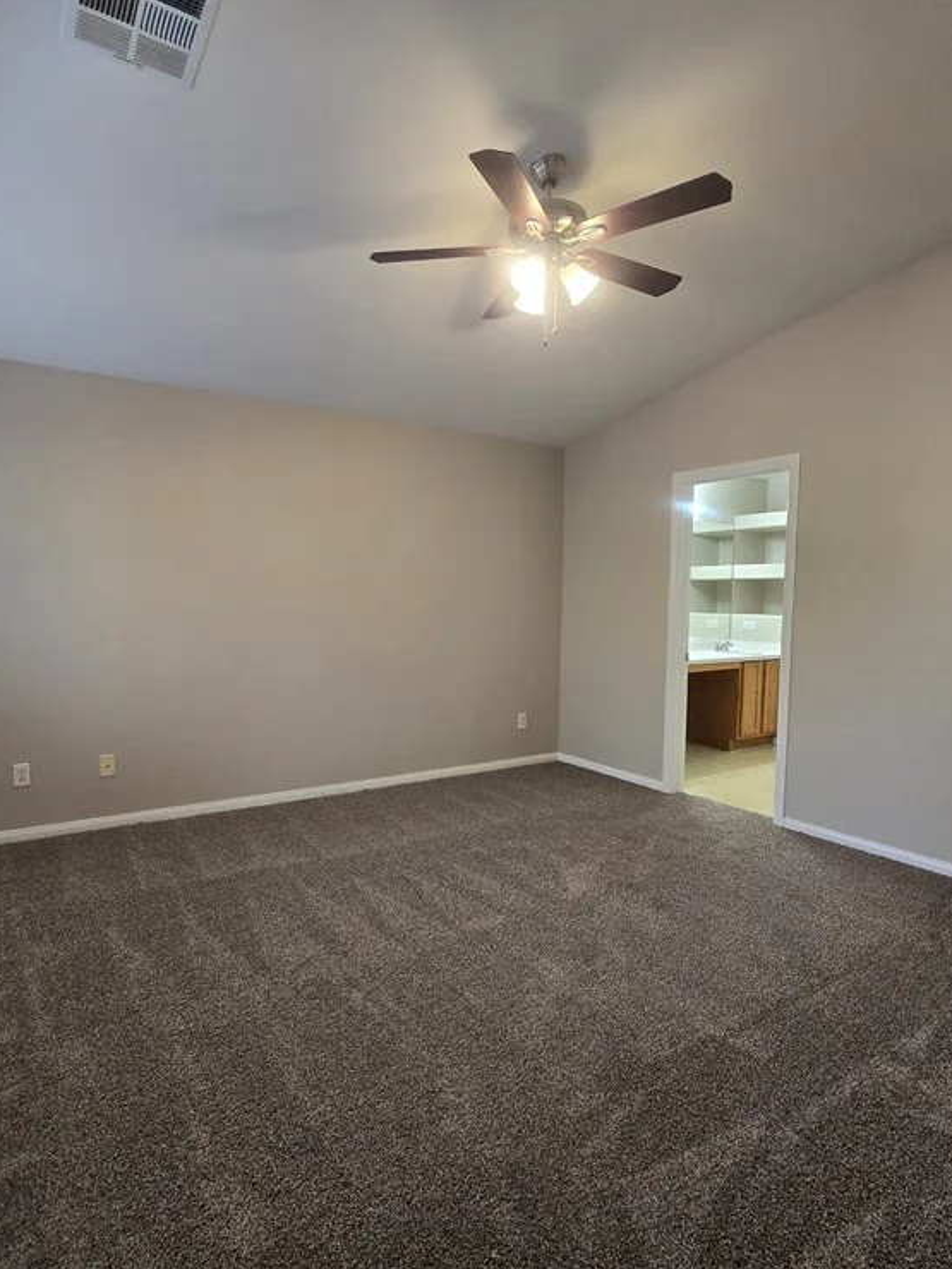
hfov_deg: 71.4
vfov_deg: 87.8
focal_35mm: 18
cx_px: 429
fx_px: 660
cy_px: 641
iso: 125
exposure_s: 1/60
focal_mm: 2.2
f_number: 2.2
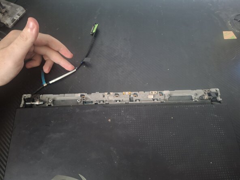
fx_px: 159
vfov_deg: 58.9
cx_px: 120
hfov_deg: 73.9
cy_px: 90
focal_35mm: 23
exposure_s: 1/24
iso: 500
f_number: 1.8
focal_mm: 5.54
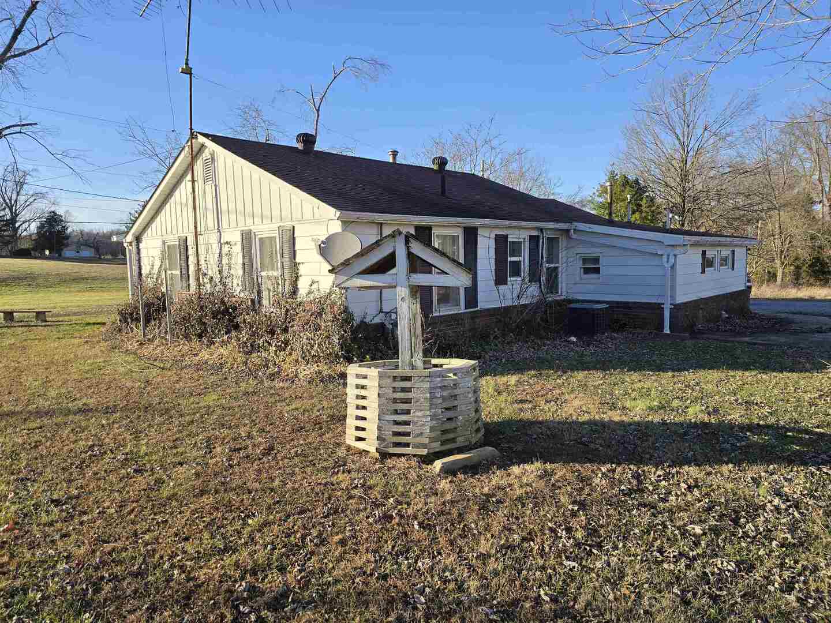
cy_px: 312
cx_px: 416
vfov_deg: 58.9
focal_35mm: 23
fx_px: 552
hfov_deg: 73.9
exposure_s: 1/450
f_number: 1.7
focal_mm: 6.3
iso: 12
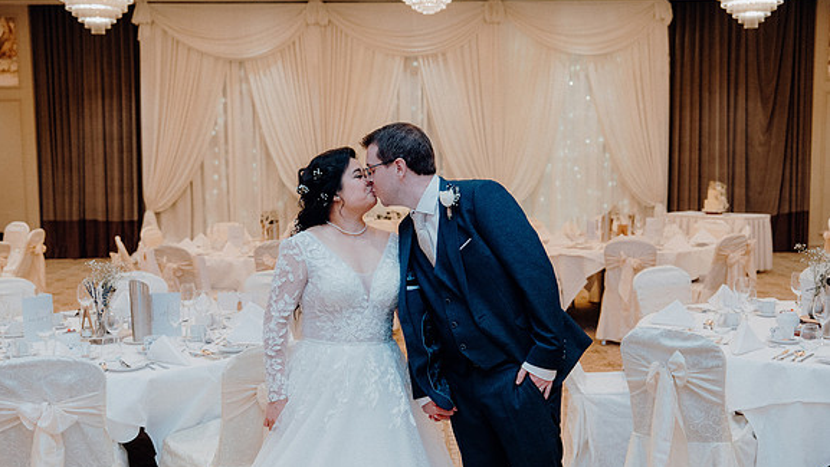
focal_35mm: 43
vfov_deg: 27.7
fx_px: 947
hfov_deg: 47.3
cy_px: 269
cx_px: 414
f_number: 3.5
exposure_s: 1/160
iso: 2500
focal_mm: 40
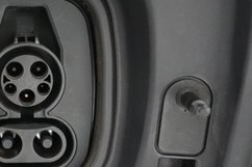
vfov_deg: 18.4
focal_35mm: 74
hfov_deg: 26.1
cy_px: 84
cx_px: 8
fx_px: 518
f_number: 2.8
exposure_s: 1/320
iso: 12800
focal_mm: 28
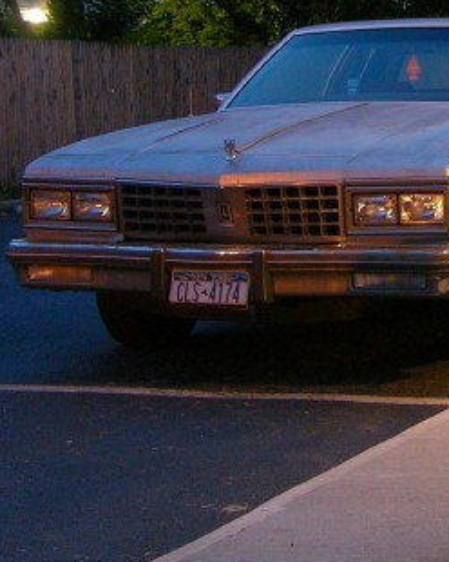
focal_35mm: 113
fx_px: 1877
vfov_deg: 16.8
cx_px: 692
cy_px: 94
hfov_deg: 12.9
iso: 200
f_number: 2.8
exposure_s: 1.33
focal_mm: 8.9
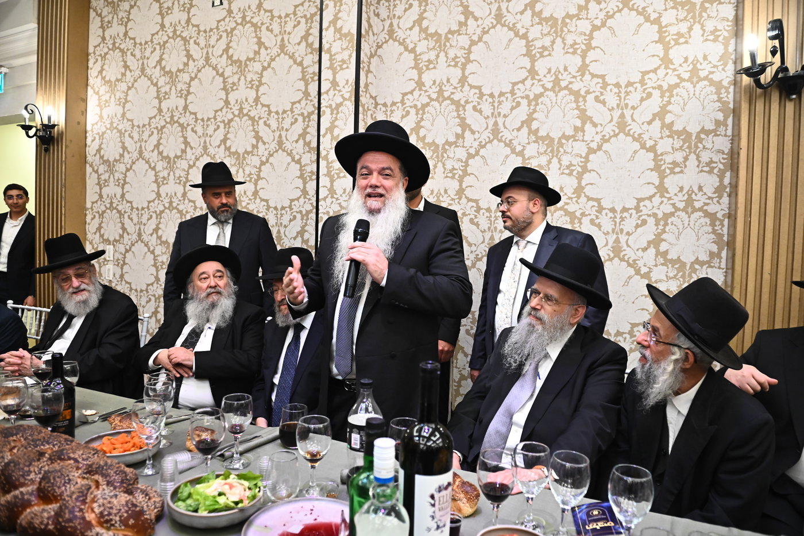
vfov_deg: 53.1
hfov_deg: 73.8
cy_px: 268
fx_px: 536
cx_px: 402
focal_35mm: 24
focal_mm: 24
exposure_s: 1/200
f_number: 3.5
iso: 3200
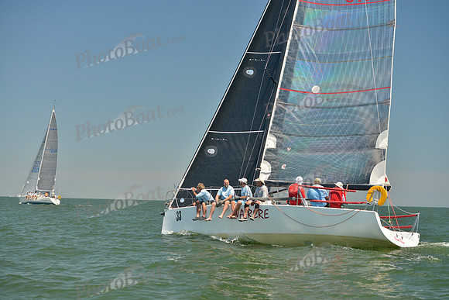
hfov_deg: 28.8
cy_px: 150
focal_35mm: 70
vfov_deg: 19.5
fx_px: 873
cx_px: 224
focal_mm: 70
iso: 200
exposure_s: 1/640
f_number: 5
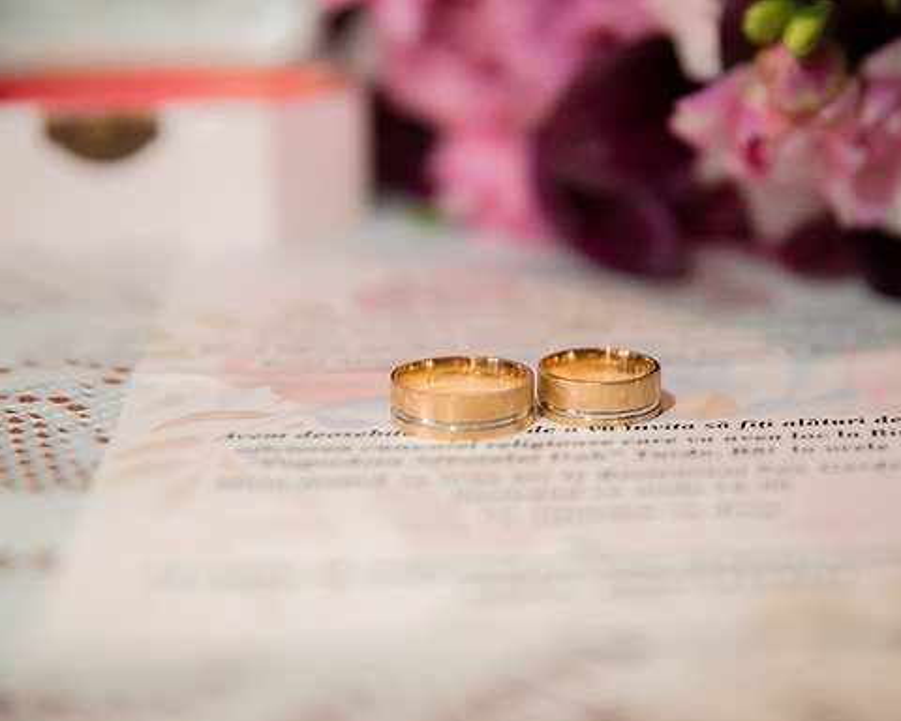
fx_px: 2213
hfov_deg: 23.0
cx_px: 505
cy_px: 378
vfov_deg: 18.5
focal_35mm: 83
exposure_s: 1/250
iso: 1250
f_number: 2.8
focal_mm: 70
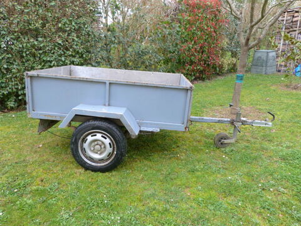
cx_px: 150
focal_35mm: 25
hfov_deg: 69.4
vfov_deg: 54.9
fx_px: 217
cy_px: 113
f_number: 2.8
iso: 100
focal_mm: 4.5
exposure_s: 1/50
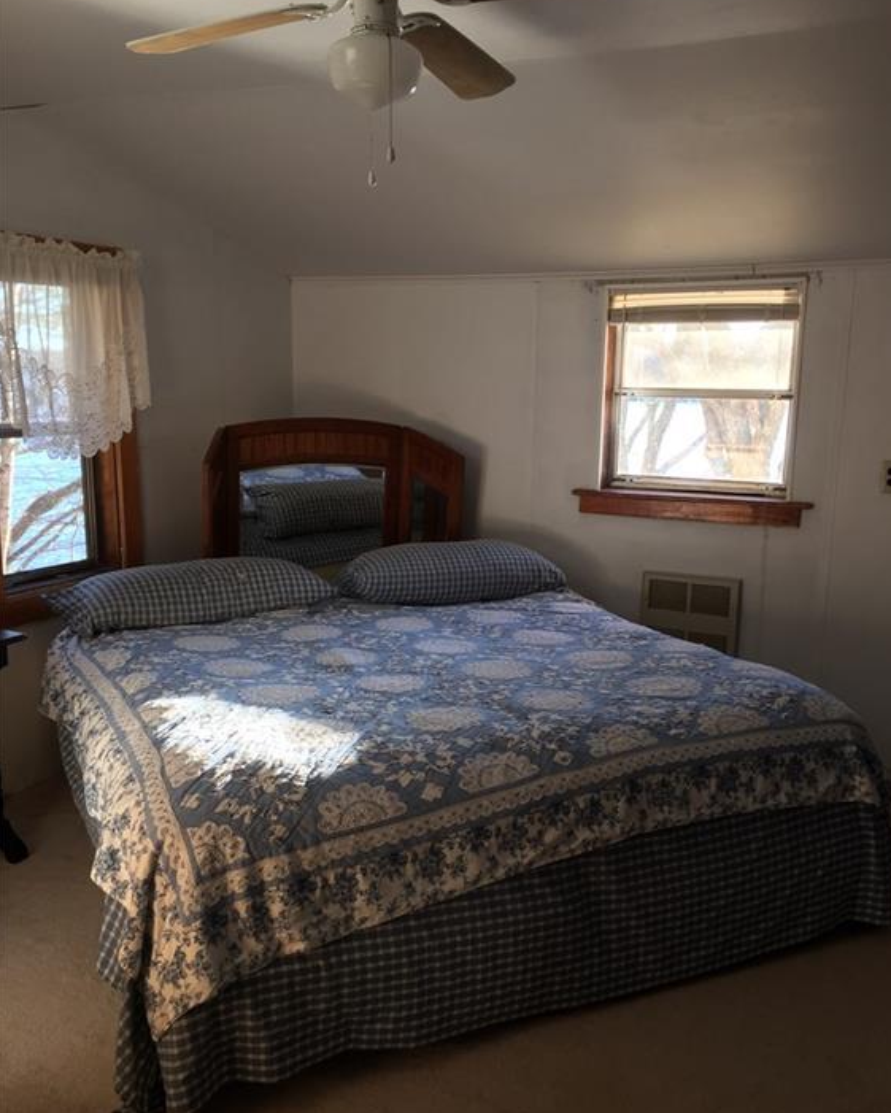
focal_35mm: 31
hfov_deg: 47.1
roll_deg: -0.4
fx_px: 1022
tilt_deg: -12.0
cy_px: 586
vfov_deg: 57.1
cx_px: 454
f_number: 2.2
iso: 40
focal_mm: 4.15
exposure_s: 1/40
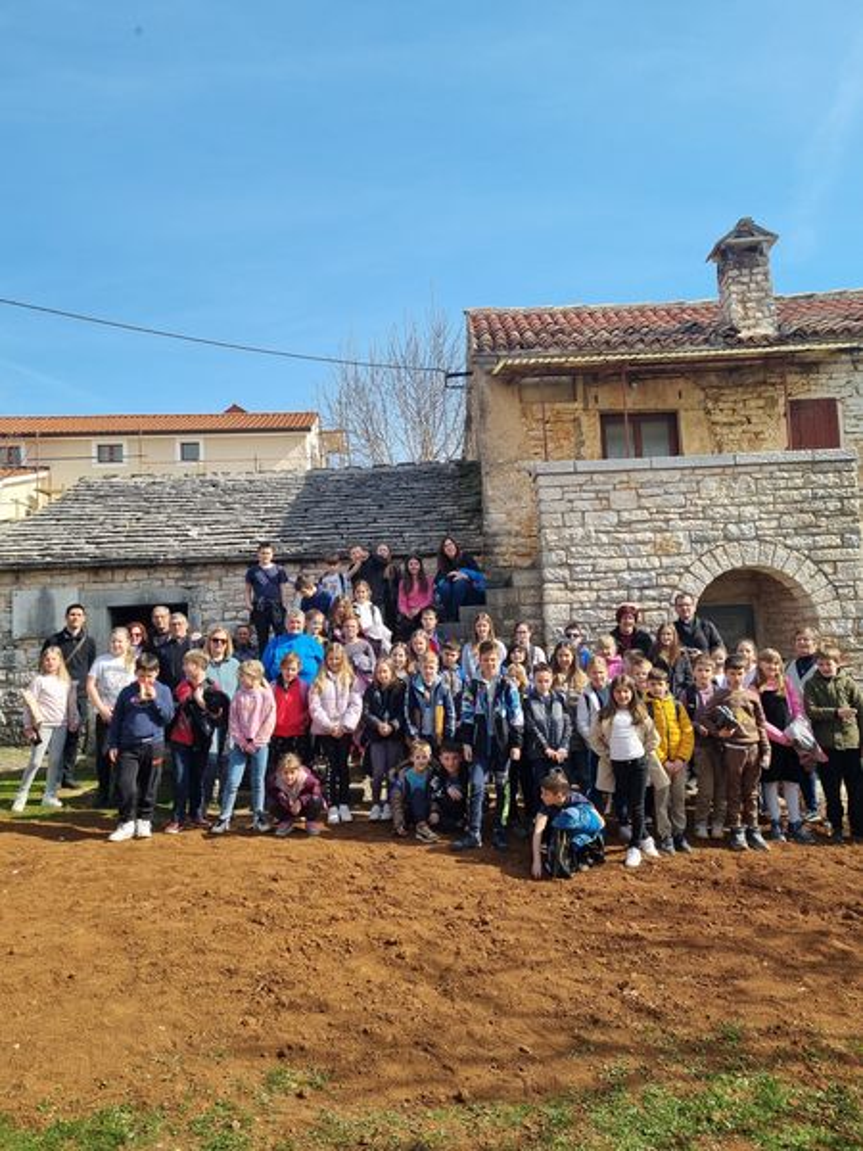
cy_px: 576
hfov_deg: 53.1
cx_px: 432
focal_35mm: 26
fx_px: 864
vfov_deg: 67.3
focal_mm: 5.4
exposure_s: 1/1736
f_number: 1.8
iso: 50
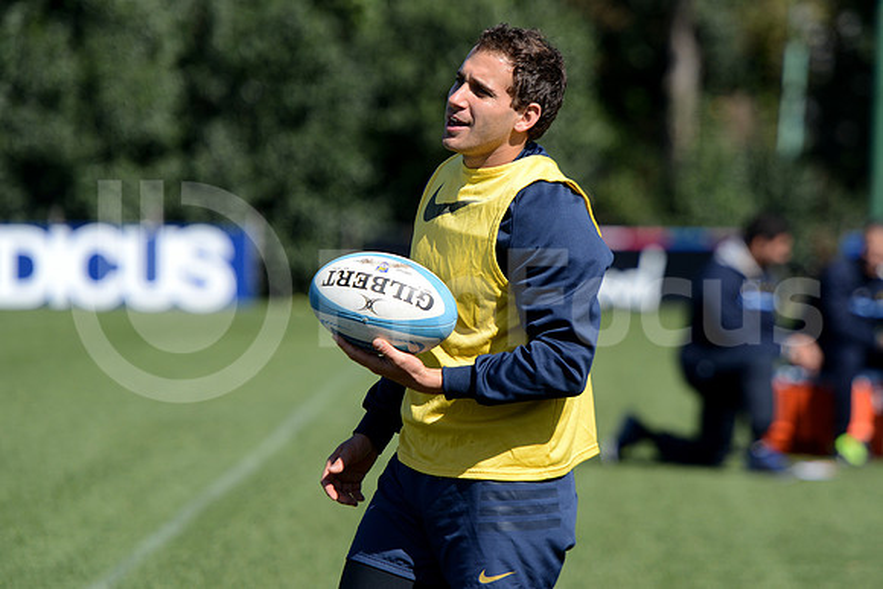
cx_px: 442
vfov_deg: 6.0
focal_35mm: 230
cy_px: 294
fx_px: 5642
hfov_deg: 8.9
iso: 250
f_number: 4
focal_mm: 230
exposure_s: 1/1000
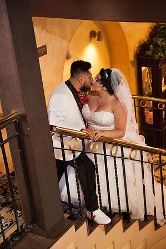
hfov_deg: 20.0
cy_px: 124
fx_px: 471
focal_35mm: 68
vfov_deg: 29.7
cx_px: 83
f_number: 4.5
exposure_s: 1/80
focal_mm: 68
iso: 4000
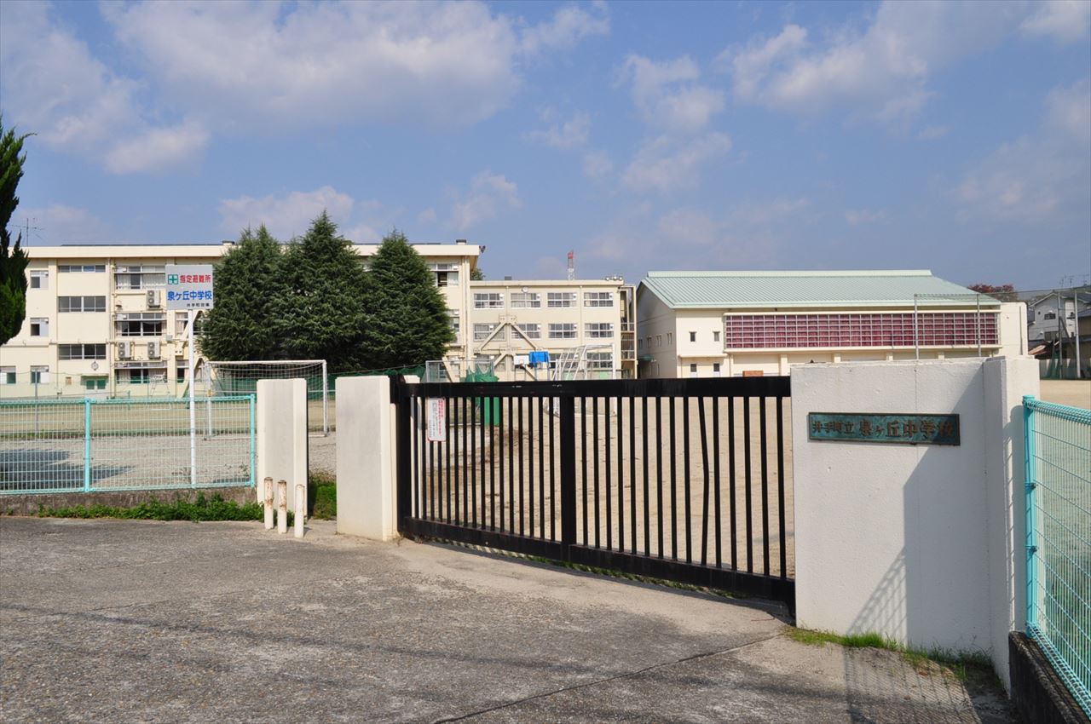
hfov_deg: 62.0
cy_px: 362
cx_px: 546
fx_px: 908
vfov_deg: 43.5
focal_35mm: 30
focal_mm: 20
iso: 400
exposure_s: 1/640
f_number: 13
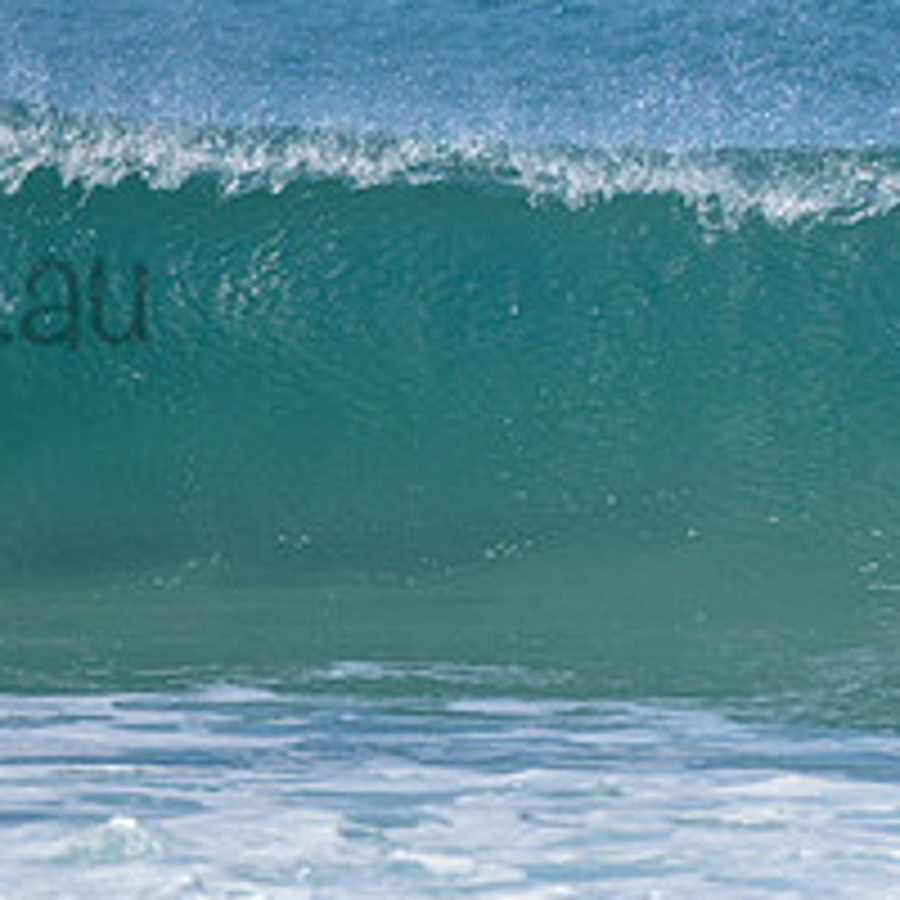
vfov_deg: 1.4
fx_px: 36181
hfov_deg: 1.4
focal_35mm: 1230
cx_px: -328
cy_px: 241
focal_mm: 500
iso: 180
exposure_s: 1/2000
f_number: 5.6
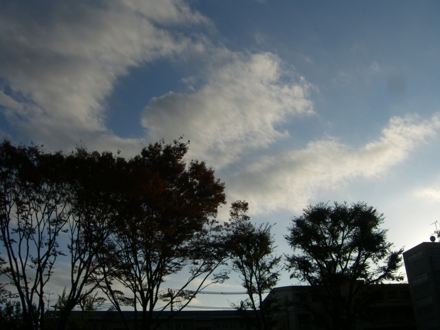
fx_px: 483
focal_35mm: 38
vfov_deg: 37.7
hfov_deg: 49.0
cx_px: 220
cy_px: 165
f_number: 8
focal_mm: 7.9
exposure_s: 1/500
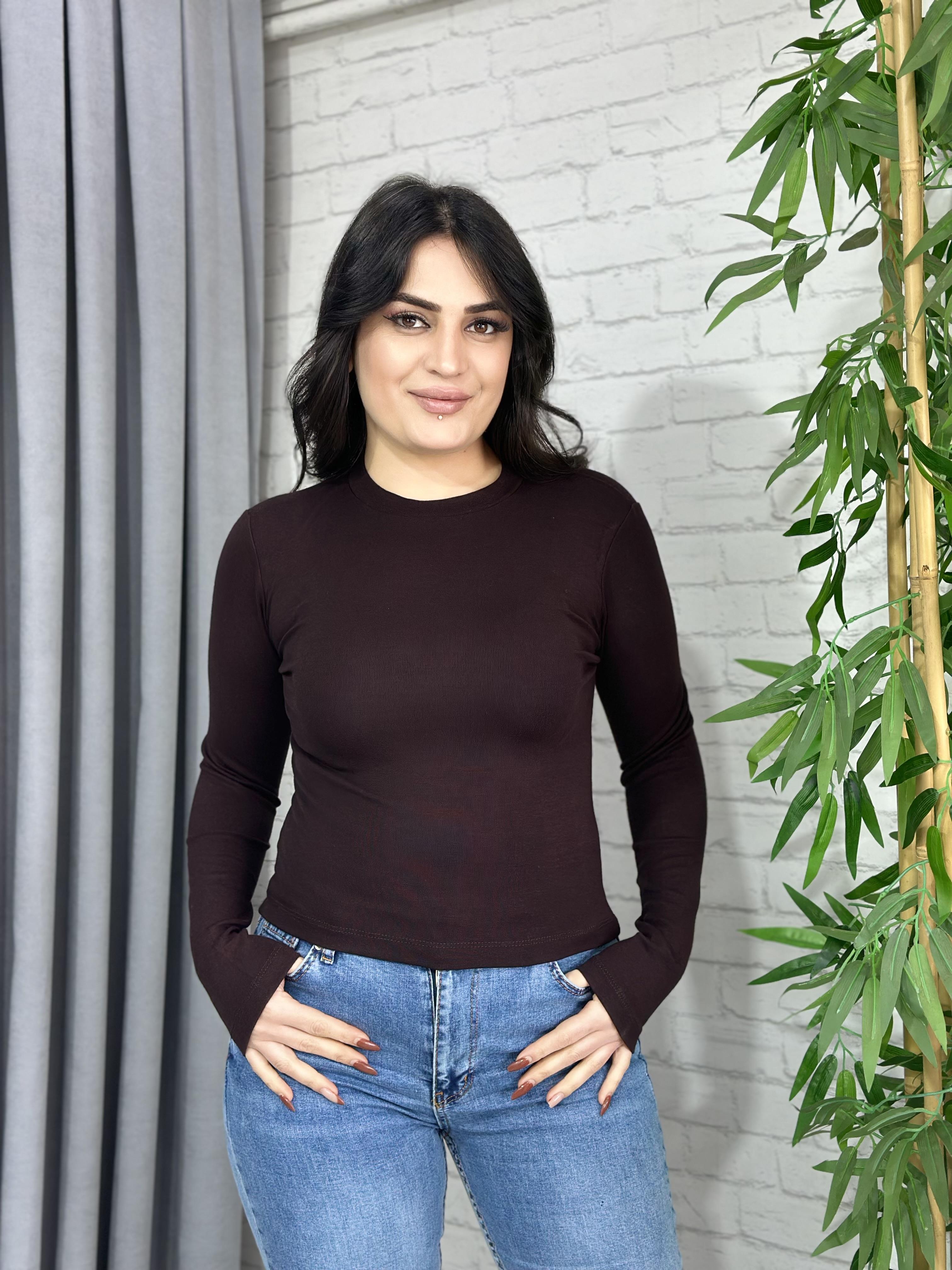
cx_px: 476
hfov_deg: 30.3
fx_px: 1760
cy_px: 635
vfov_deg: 39.7
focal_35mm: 48
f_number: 1.78
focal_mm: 6.86
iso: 80
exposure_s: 1/100
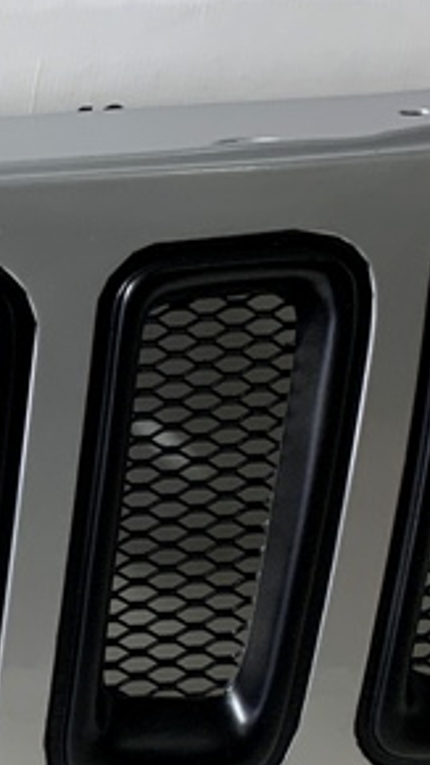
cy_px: 451
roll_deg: +0.1
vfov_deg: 21.3
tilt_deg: -25.6
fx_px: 2028
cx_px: -472
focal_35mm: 100
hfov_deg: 10.9
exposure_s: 1/100
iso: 64
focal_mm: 4.25
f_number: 1.8
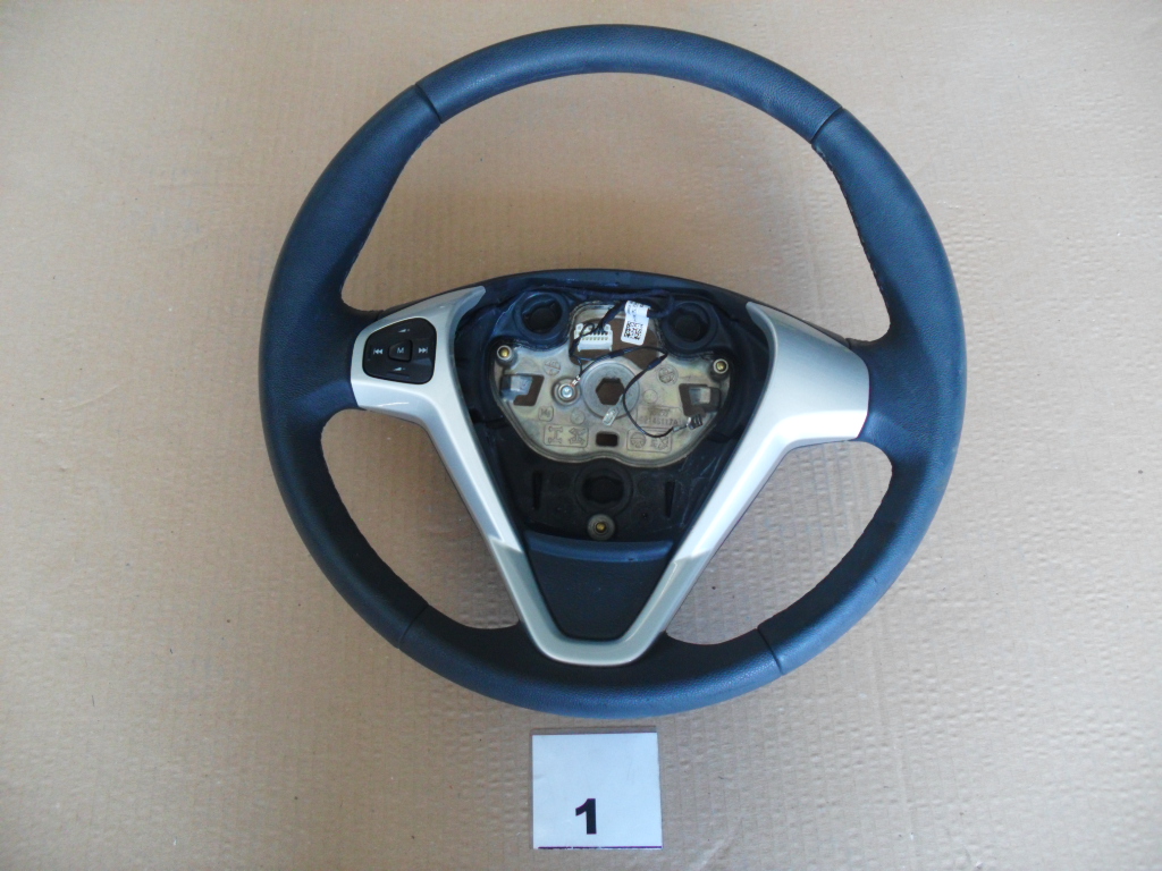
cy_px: 436
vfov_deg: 40.7
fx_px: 1175
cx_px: 581
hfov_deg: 52.6
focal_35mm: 35
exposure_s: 1/45
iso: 160
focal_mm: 6.3
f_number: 3
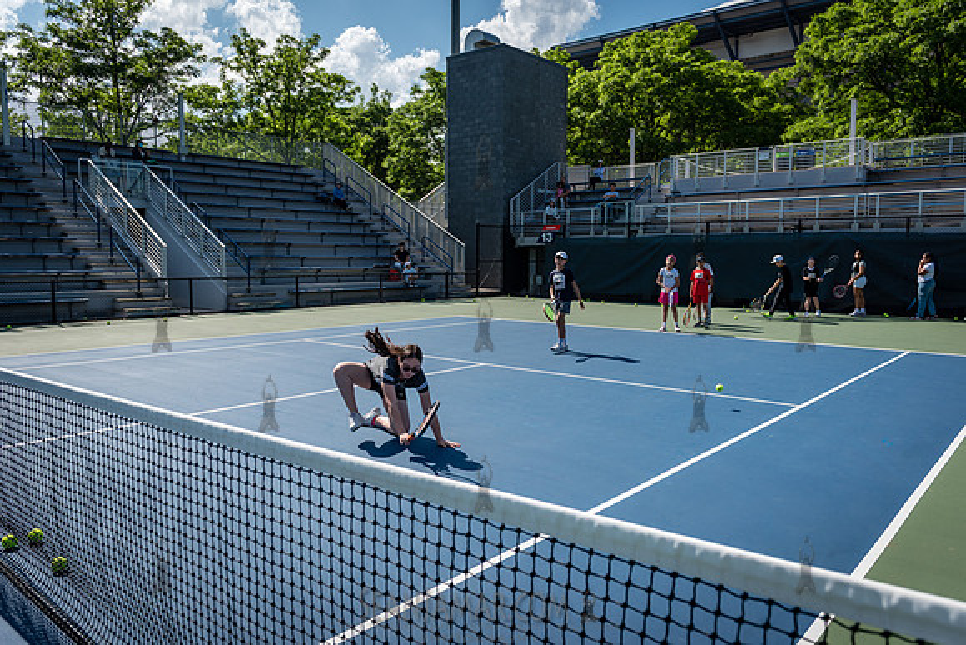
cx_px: 483
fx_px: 743
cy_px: 322
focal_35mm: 28
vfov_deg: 46.9
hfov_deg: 66.1
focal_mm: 27
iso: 200
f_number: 4.5
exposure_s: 1/1600
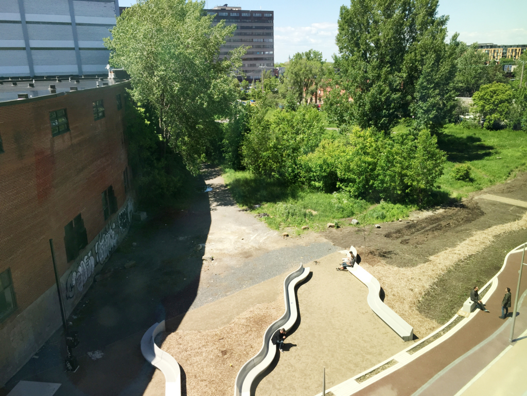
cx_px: 264
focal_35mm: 29
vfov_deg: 48.2
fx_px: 442
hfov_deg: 61.7
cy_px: 198
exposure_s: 1/659
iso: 32
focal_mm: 4.15
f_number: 2.2
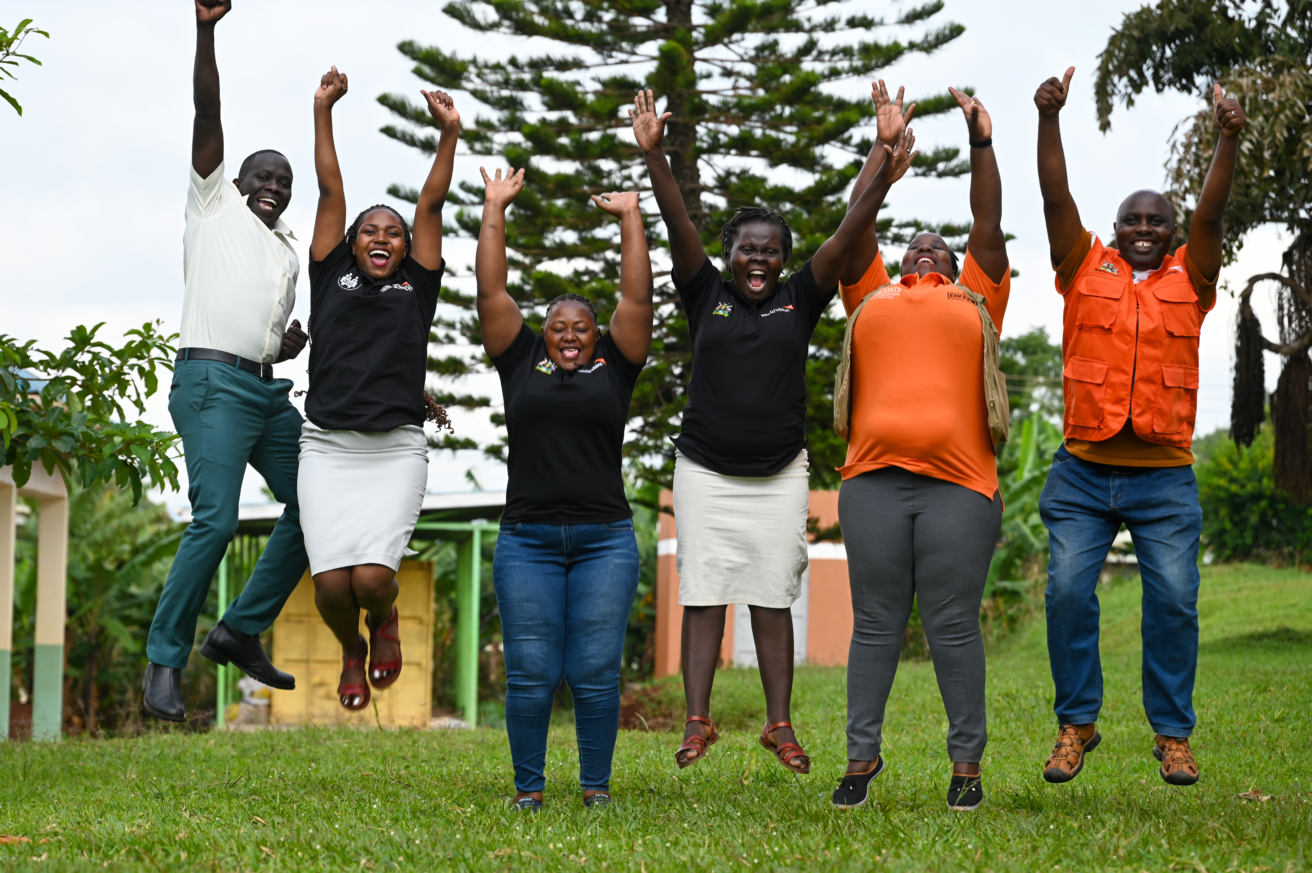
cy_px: 436
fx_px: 4370
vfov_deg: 11.4
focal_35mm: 120
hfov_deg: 17.1
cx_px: 656
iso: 125
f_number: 5.6
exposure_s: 1/250
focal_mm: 120
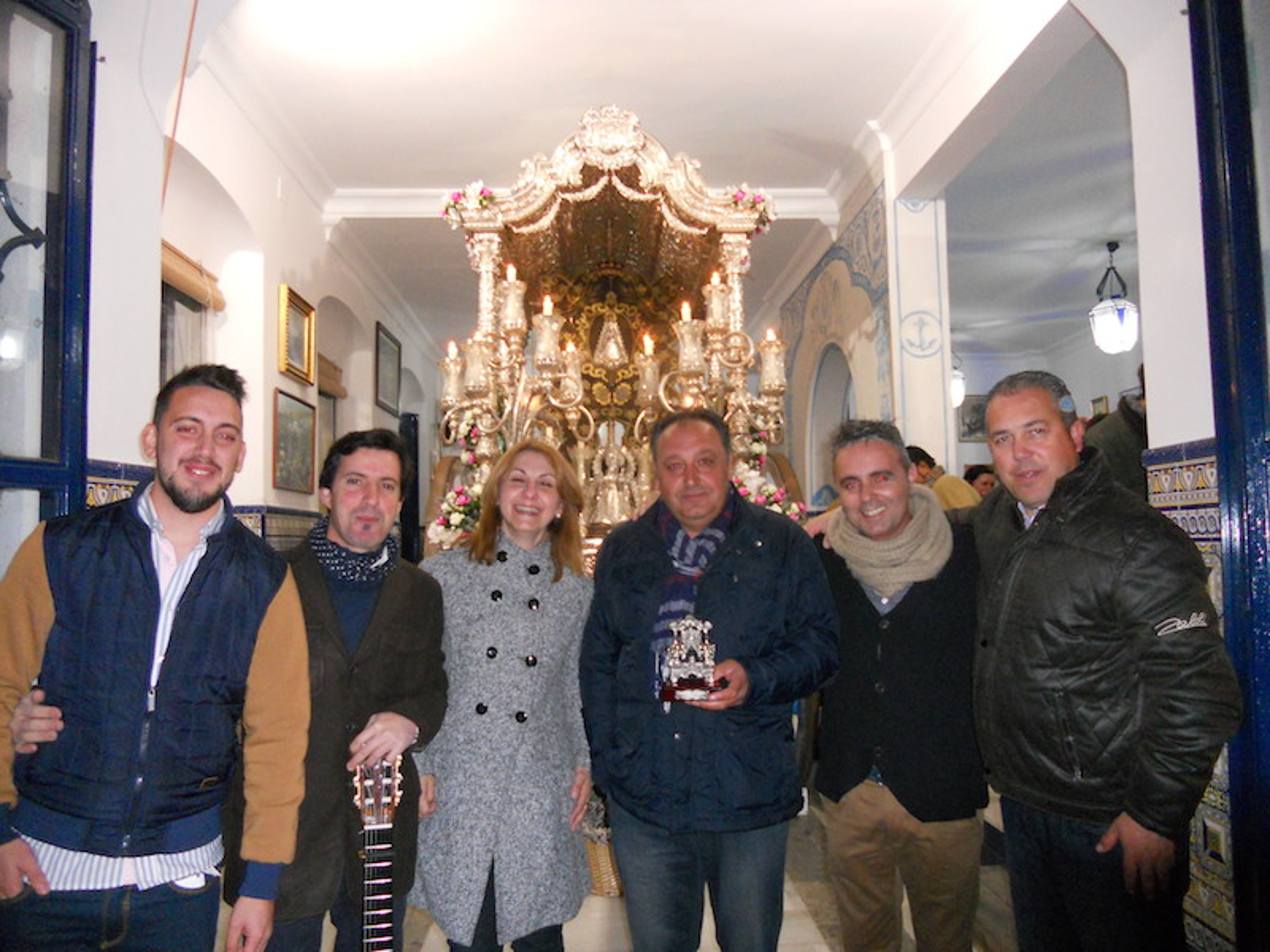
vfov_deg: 51.4
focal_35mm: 27
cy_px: 476
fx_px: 991
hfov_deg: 65.3
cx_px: 635
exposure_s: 1/25
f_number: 3.2
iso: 500
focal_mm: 4.9
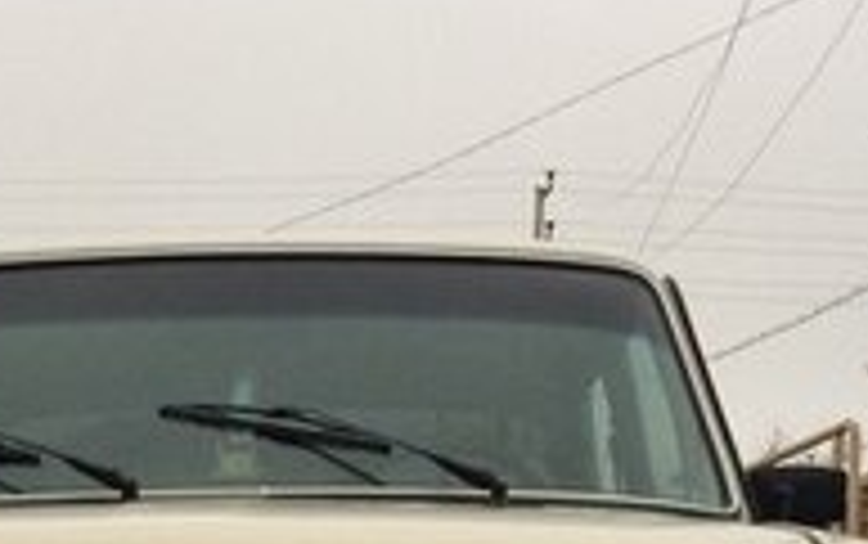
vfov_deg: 11.9
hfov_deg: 19.5
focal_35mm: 105
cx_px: 121
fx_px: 2486
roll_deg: +0.9
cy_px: 834
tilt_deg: -1.0
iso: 64
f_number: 2.2
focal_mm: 4.15
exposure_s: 1/100
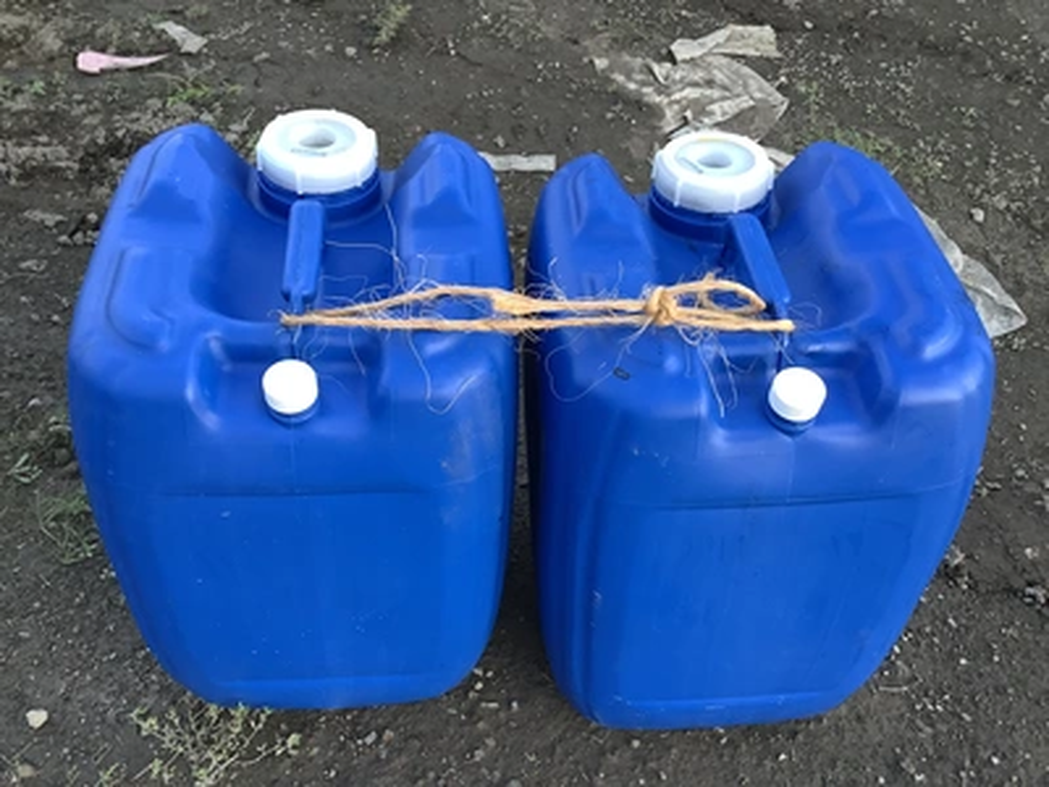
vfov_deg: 45.4
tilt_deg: -45.3
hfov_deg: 58.4
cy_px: 394
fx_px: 939
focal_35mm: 31
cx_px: 524
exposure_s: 1/50
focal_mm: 3.3
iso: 100
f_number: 2.4
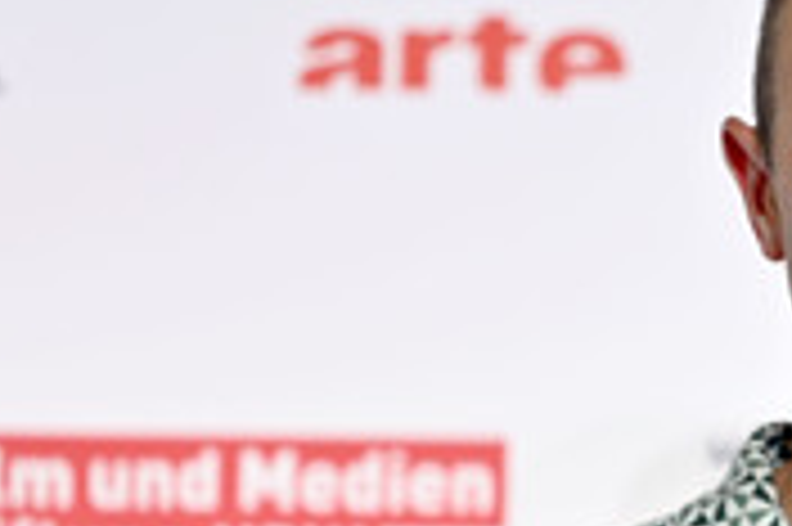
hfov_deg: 9.1
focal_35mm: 223
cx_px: 943
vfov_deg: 6.1
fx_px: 4901
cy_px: 495
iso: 400
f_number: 2.8
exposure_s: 1/320
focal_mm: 87
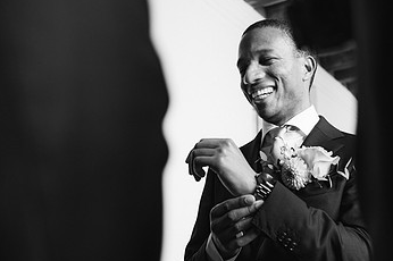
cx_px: 267
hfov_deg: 41.3
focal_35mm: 47
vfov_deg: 28.6
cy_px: 149
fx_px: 513
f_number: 2.8
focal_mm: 28
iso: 160
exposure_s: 1/125
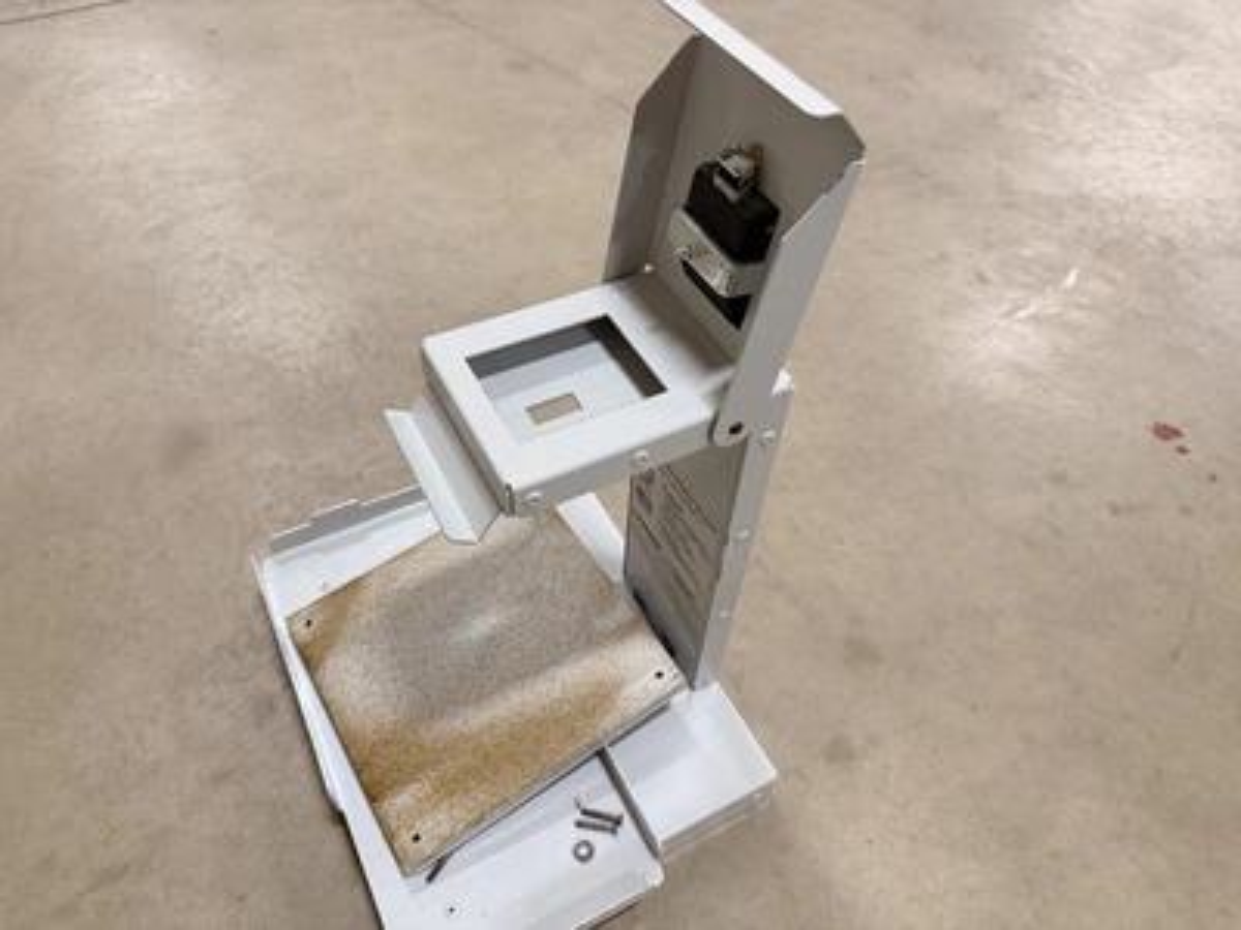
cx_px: 620
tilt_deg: -51.3
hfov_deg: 71.6
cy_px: 465
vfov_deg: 56.8
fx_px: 860
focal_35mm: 24
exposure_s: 1/60
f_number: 1.78
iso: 320
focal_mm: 6.76
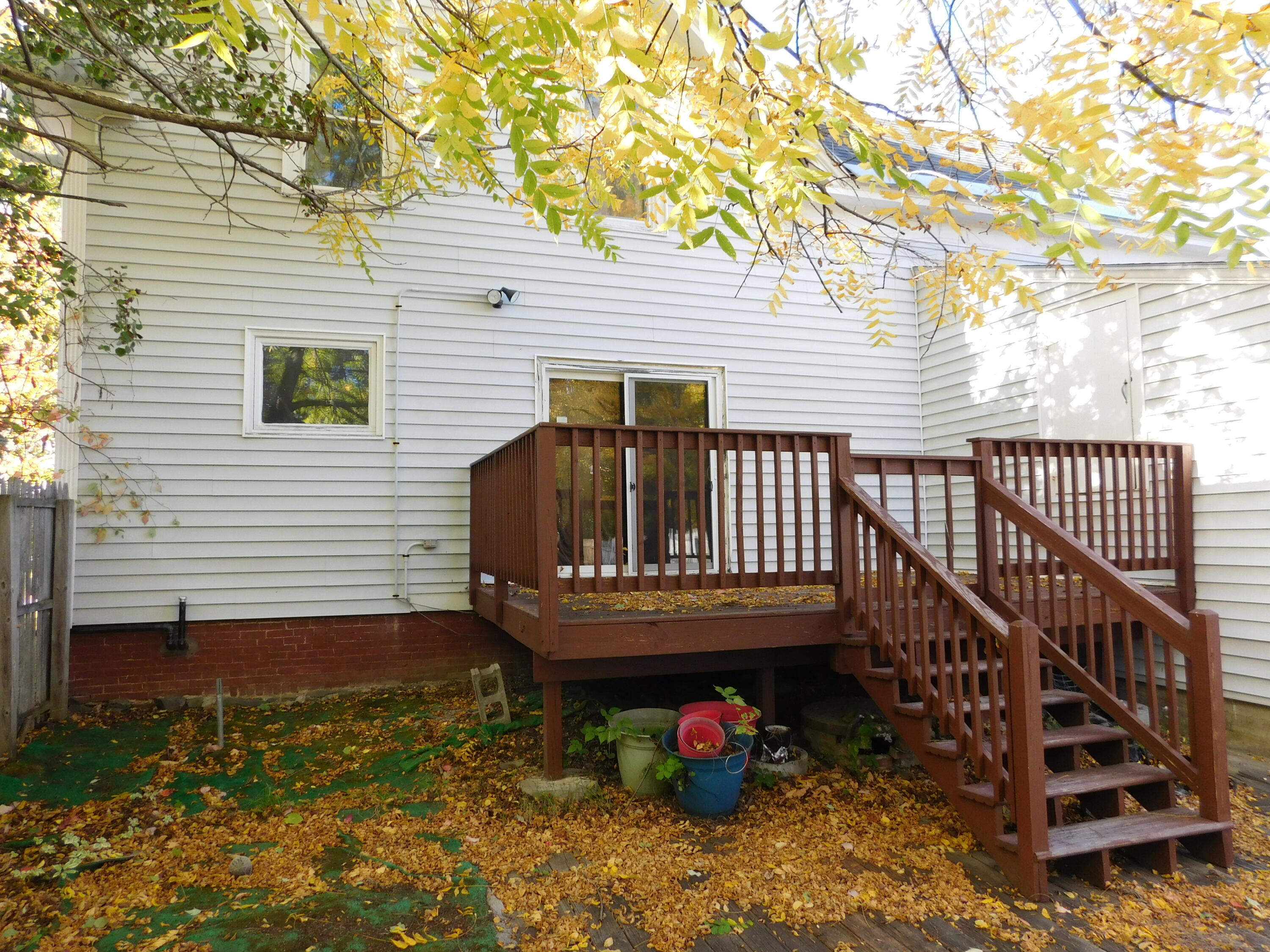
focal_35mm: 23
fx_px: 844
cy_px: 476
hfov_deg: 73.9
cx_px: 635
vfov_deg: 58.9
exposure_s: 1/125
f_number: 3
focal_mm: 4
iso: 125
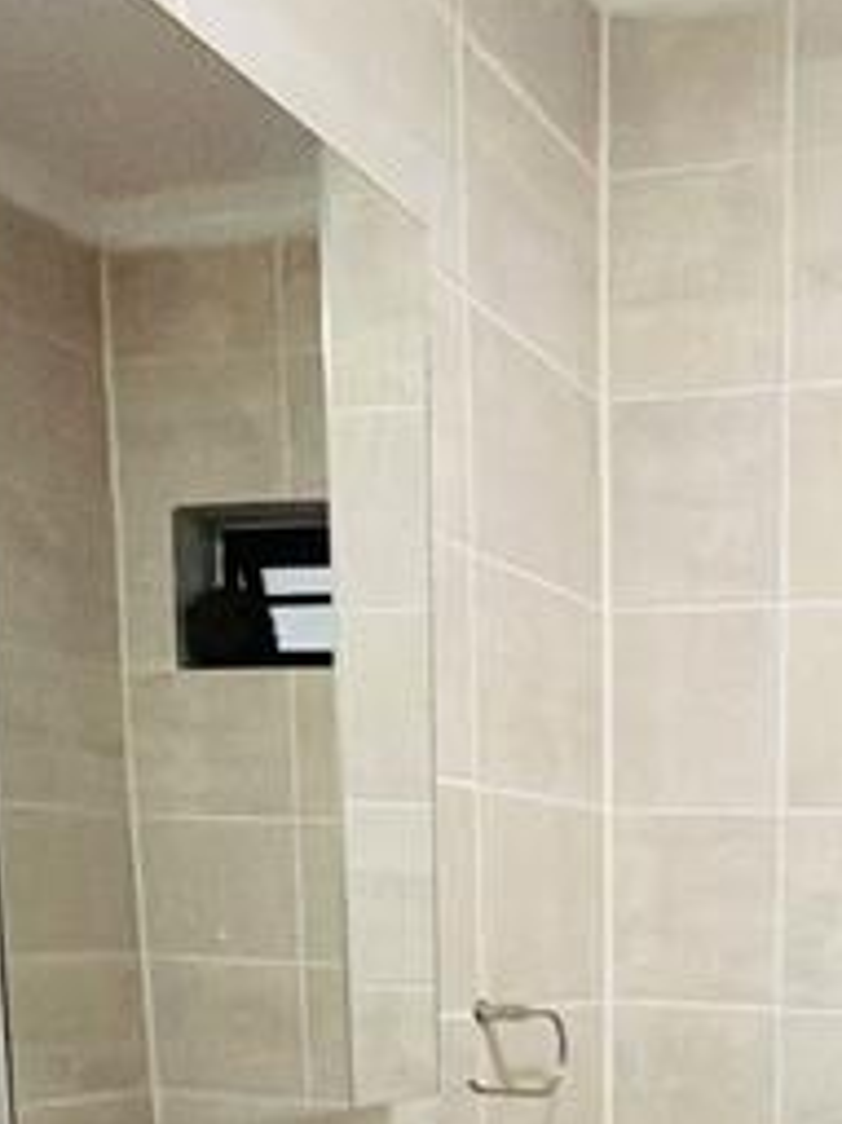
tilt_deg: -9.8
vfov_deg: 37.3
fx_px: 1428
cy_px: 1181
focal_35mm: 44
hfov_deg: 29.7
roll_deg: -1.0
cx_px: 913
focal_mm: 2.22
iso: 1600
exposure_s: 1/100
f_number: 2.2
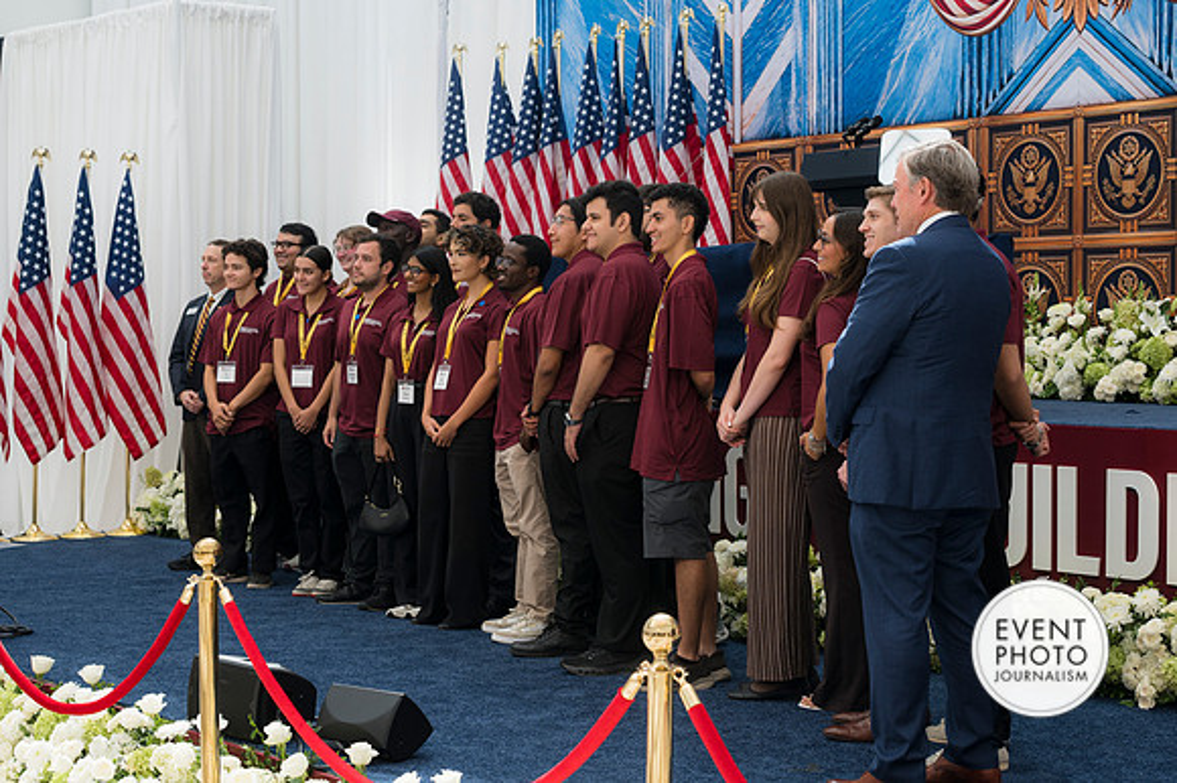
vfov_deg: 22.6
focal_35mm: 60
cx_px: 588
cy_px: 392
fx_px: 1960
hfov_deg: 33.4
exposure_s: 1/160
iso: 80
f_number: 4
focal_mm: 40
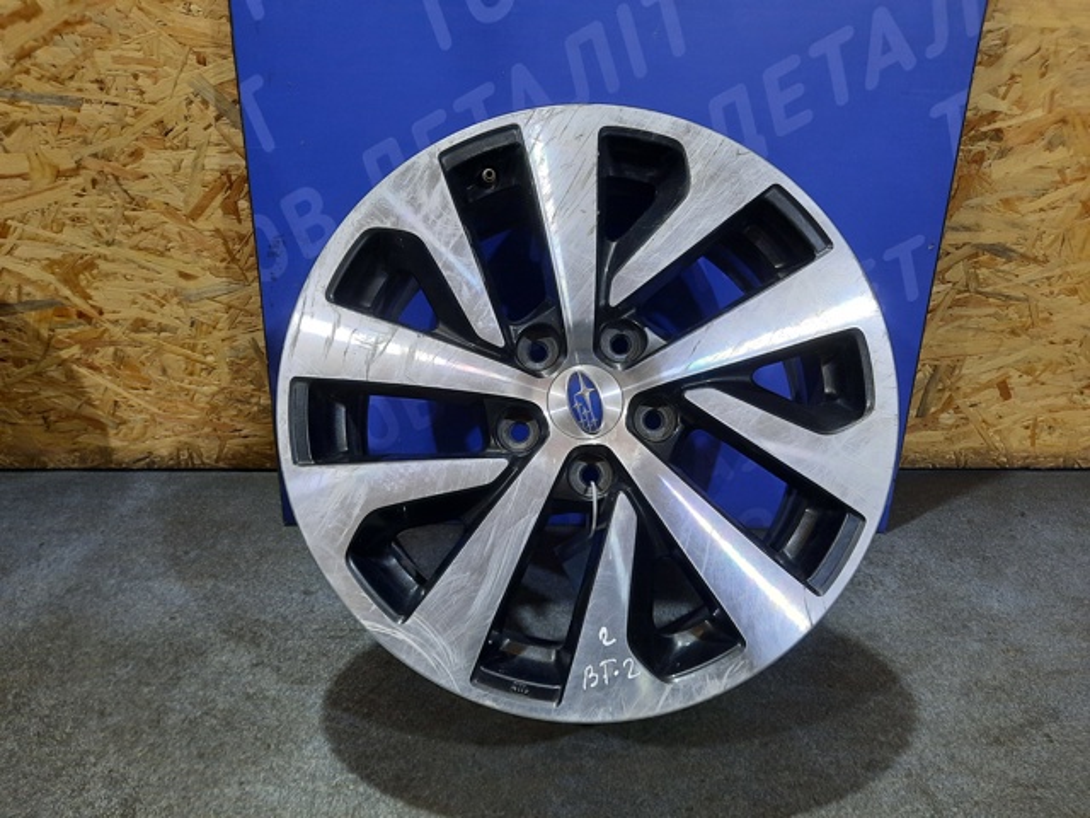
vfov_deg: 54.9
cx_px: 545
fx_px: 787
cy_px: 409
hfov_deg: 69.4
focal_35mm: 25
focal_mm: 4.6
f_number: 2
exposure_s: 1/33
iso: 400
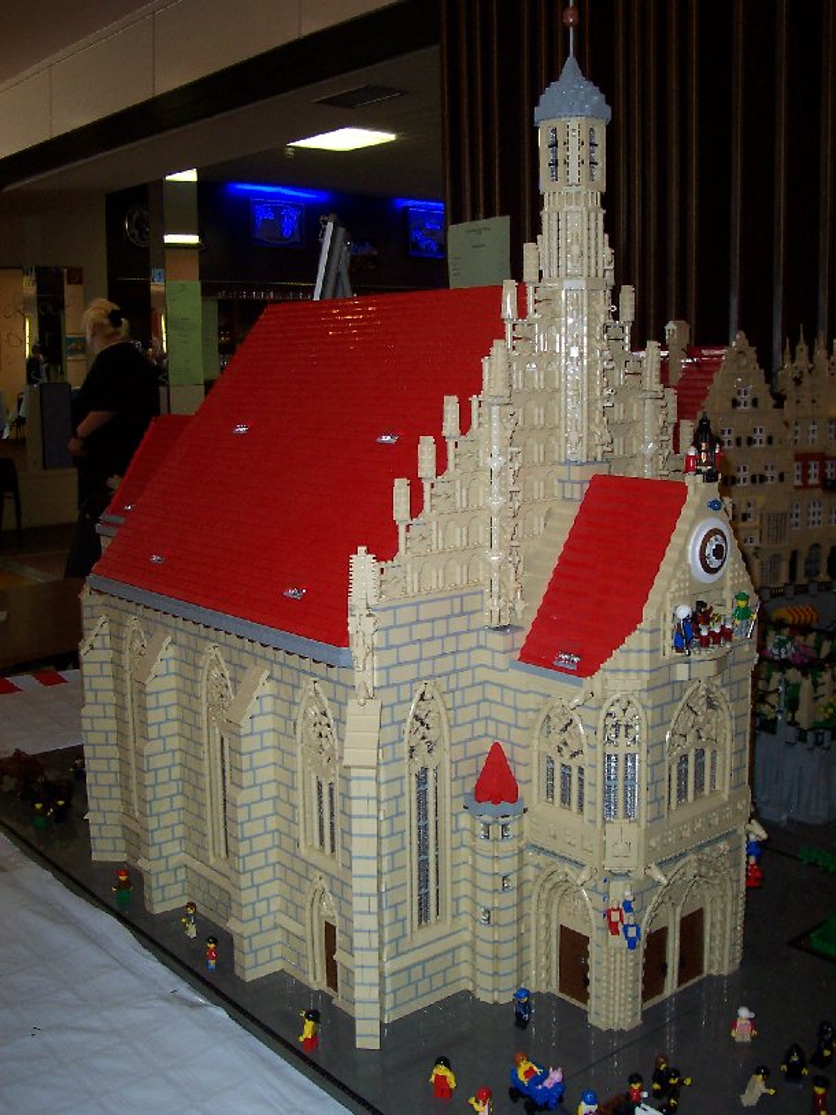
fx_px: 1191
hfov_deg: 38.7
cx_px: 418
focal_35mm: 37
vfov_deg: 50.1
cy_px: 558
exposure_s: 1/60
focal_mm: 5.6
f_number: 2.8
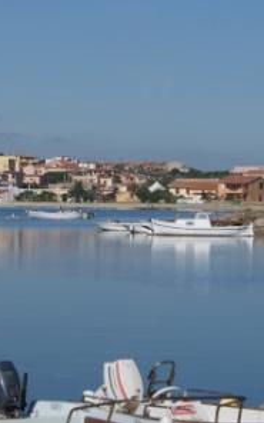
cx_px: -9
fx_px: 1865
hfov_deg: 8.1
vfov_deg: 12.9
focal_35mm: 162
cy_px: 210
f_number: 7.1
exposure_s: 1/800
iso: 100
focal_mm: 70
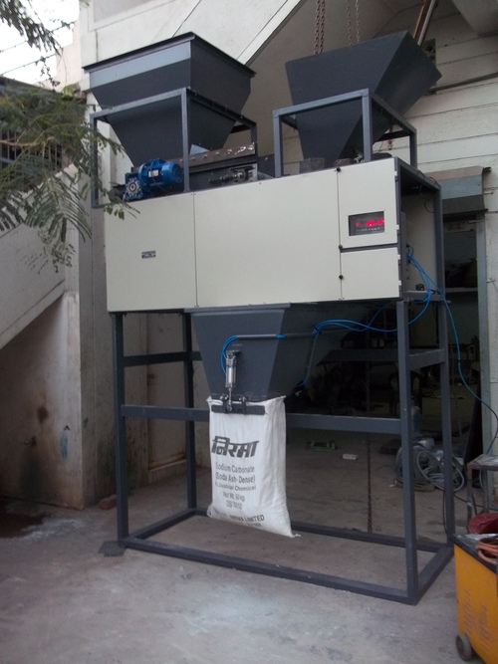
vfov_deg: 56.8
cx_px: 249
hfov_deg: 44.1
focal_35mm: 32
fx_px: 614
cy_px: 332
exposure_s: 1/20
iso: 160
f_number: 2.9
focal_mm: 5.7
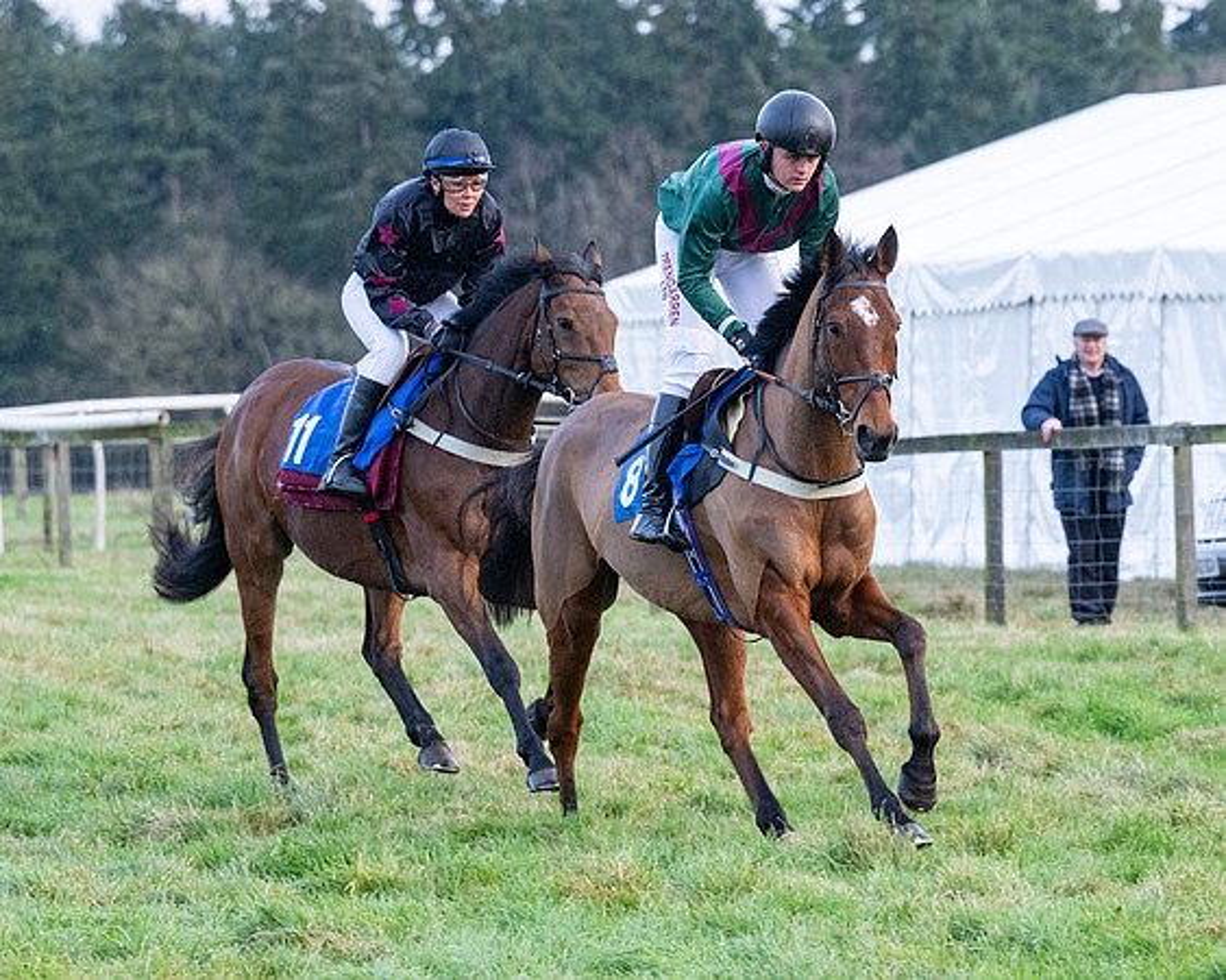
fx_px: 8728
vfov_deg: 6.4
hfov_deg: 8.0
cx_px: 873
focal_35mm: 241
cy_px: 490
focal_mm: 120
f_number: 4
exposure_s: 1/500
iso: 1250
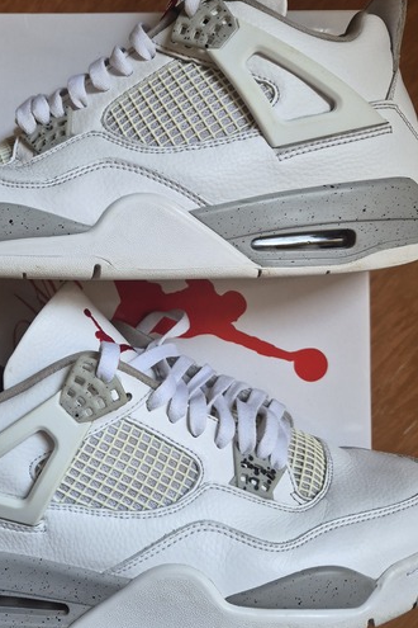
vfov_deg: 57.2
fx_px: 575
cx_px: 156
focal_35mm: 33
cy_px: 292
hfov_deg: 39.7
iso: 200
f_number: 1.8
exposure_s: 1/100
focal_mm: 5.4
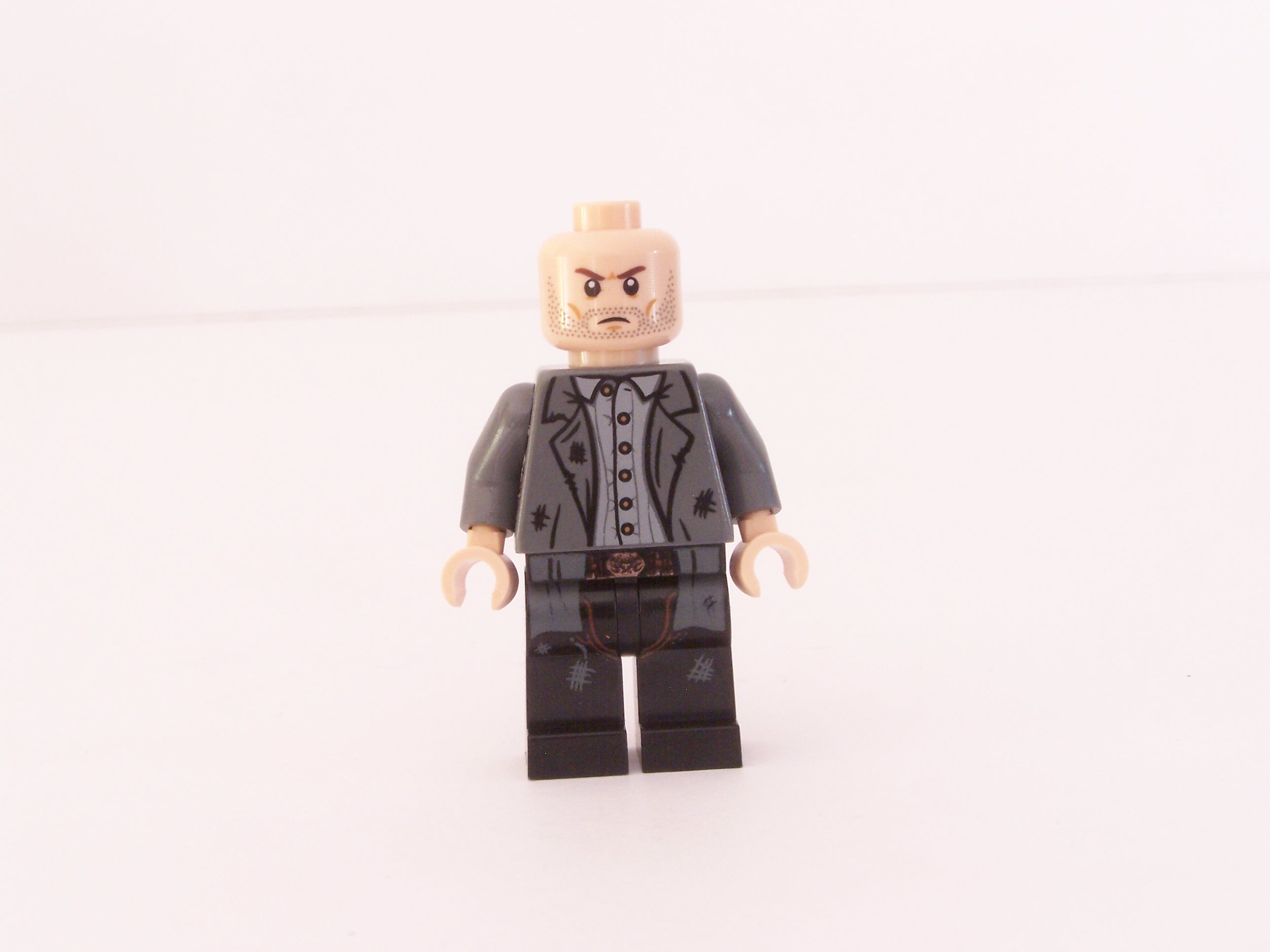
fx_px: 2458
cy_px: 476
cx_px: 635
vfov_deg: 21.9
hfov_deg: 29.0
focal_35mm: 67
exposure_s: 1/6
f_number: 7.1
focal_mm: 11.1
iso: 200
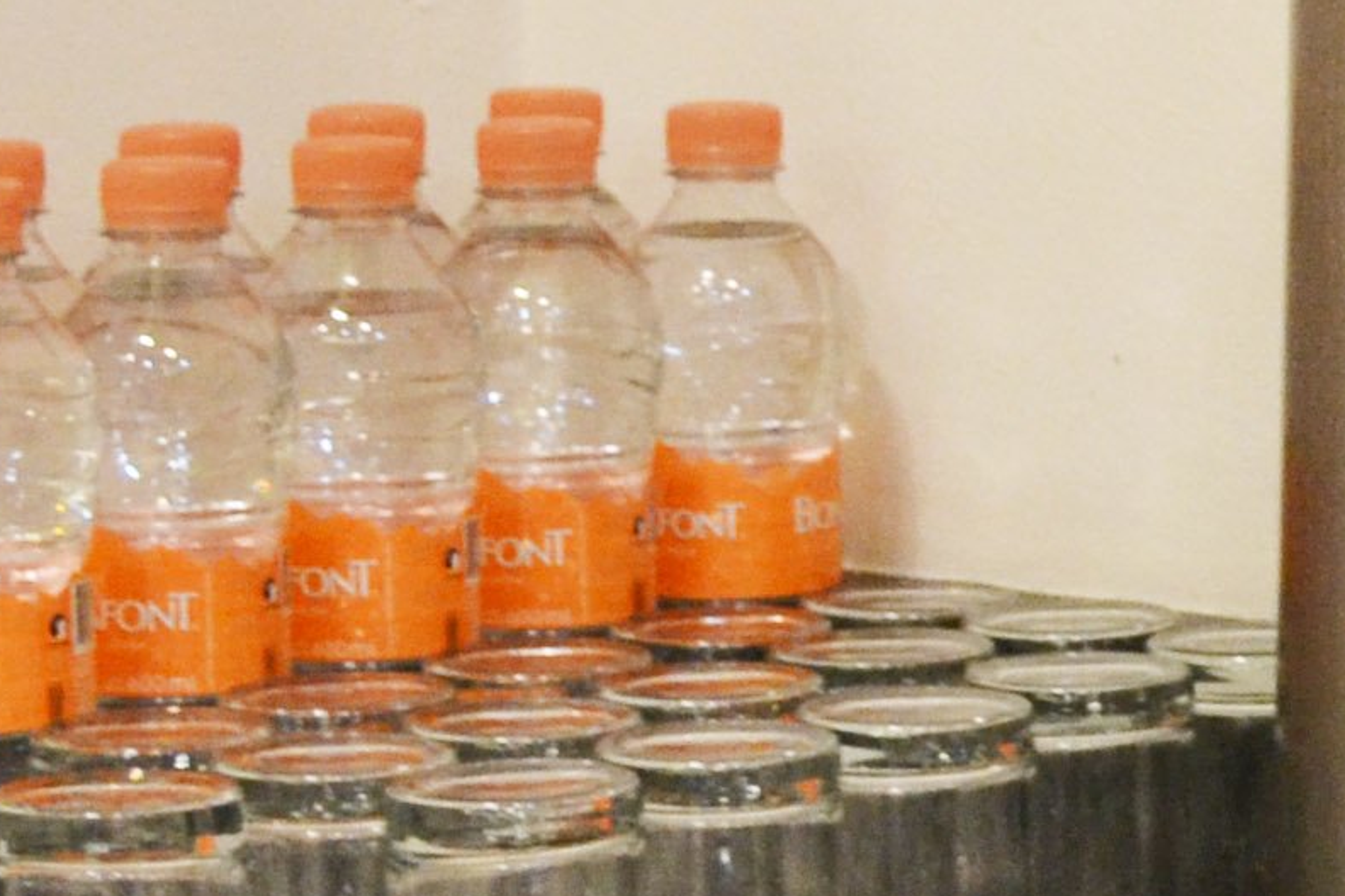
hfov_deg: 10.1
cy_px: 105
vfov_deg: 7.1
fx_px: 7173
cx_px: 2420
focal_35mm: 192
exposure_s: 1/15
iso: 1000
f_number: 4
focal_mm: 22
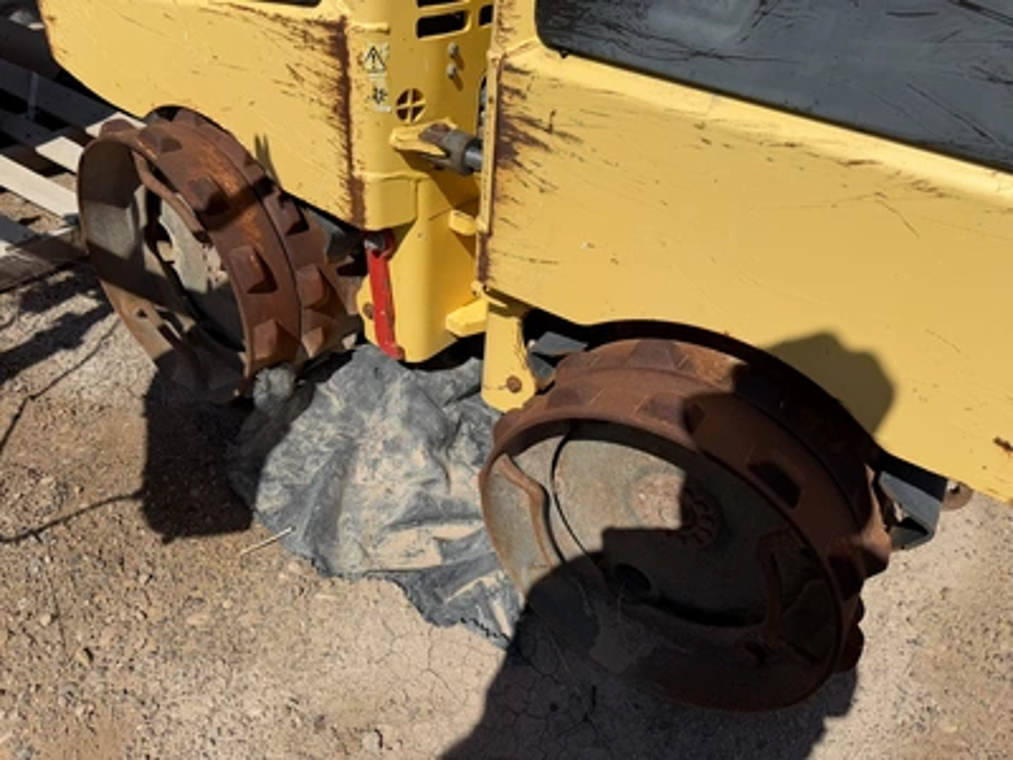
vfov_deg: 56.8
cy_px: 380
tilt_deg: -42.3
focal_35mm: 24
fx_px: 702
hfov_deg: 71.6
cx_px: 506
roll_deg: -5.3
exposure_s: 1/9091
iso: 80
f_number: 1.78
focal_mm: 6.76
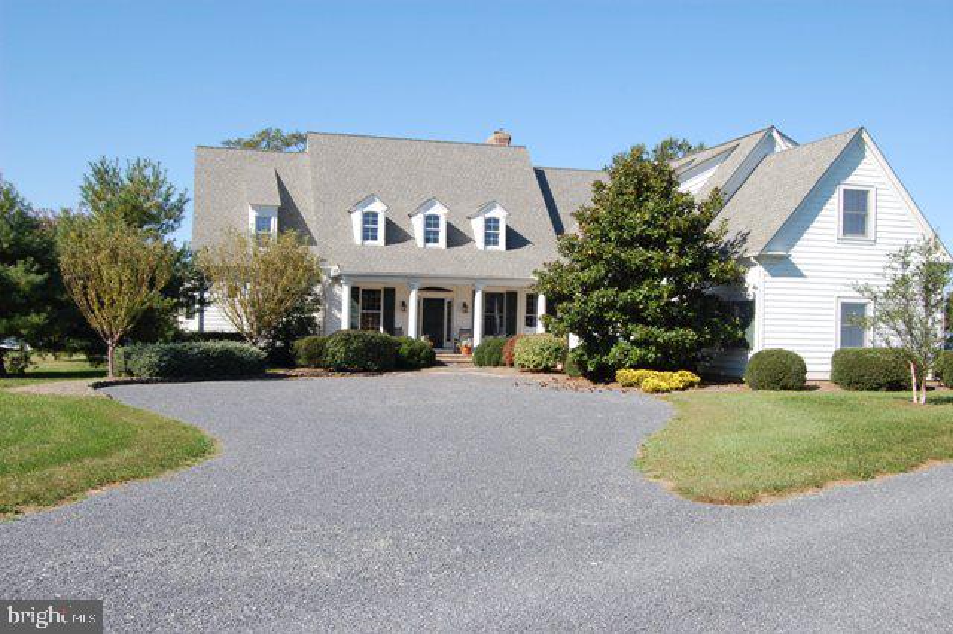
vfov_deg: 34.2
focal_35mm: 39
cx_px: 476
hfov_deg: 49.6
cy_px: 317
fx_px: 1032
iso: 200
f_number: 9
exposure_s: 1/320
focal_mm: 26
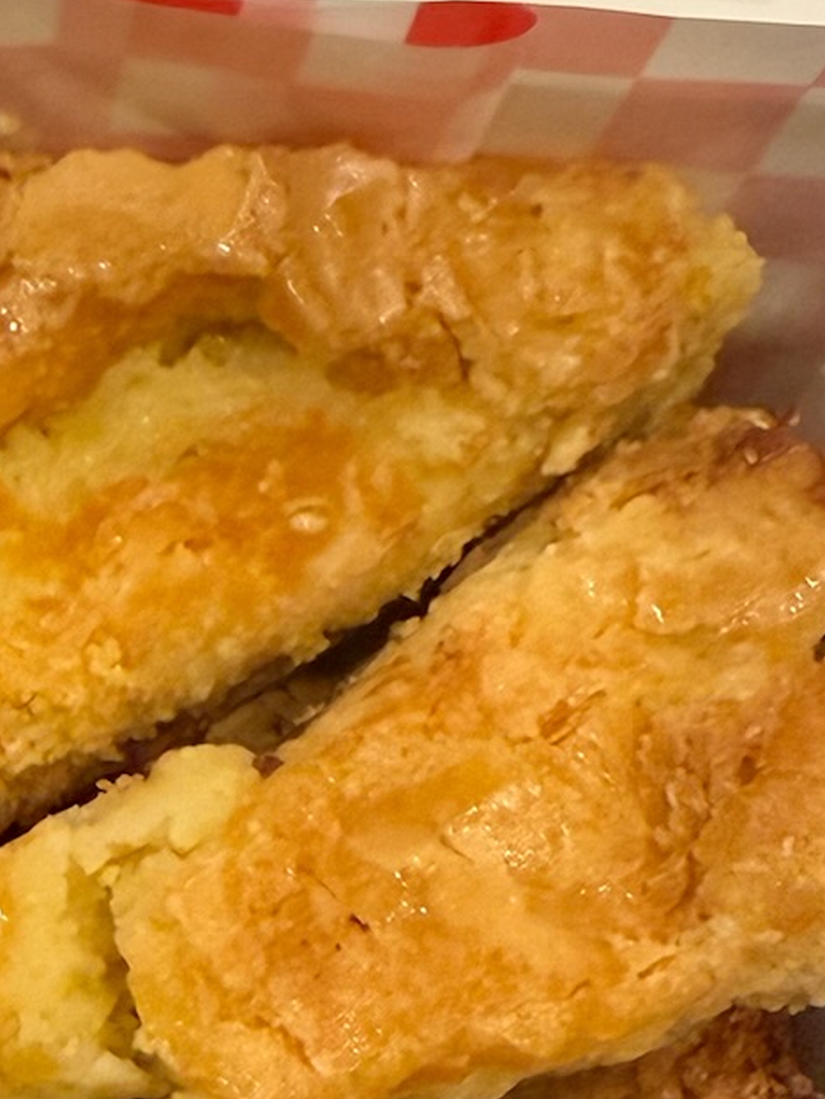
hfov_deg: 17.6
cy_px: 1076
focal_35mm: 79
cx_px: -230
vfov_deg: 23.7
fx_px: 2509
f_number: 2.2
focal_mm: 2.22
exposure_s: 1/60
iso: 320
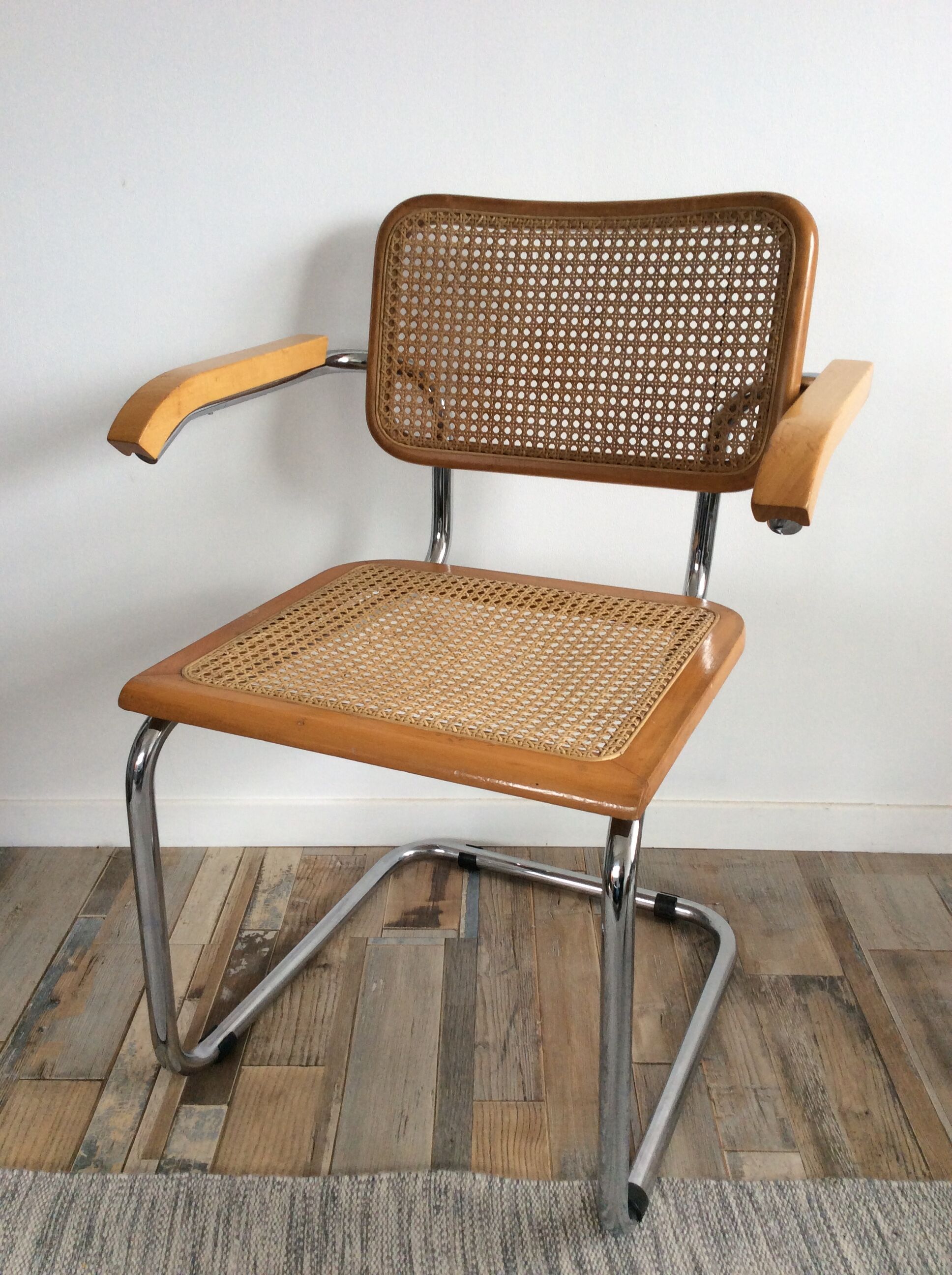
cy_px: 638
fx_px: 1177
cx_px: 476
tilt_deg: -21.4
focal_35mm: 32
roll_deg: +0.6
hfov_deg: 44.1
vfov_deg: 56.9
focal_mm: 3.3
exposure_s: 1/100
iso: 64
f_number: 2.4
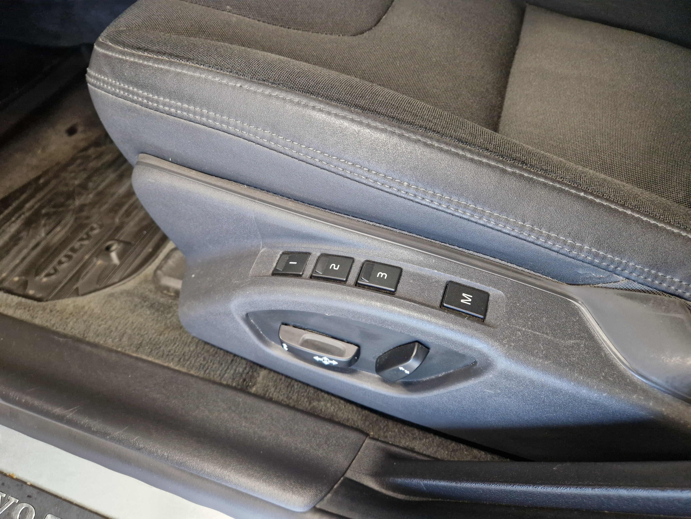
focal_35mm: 23
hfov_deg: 73.9
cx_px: 346
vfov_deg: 58.9
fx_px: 459
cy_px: 260
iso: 640
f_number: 1.8
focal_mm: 5.4
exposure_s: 1/100
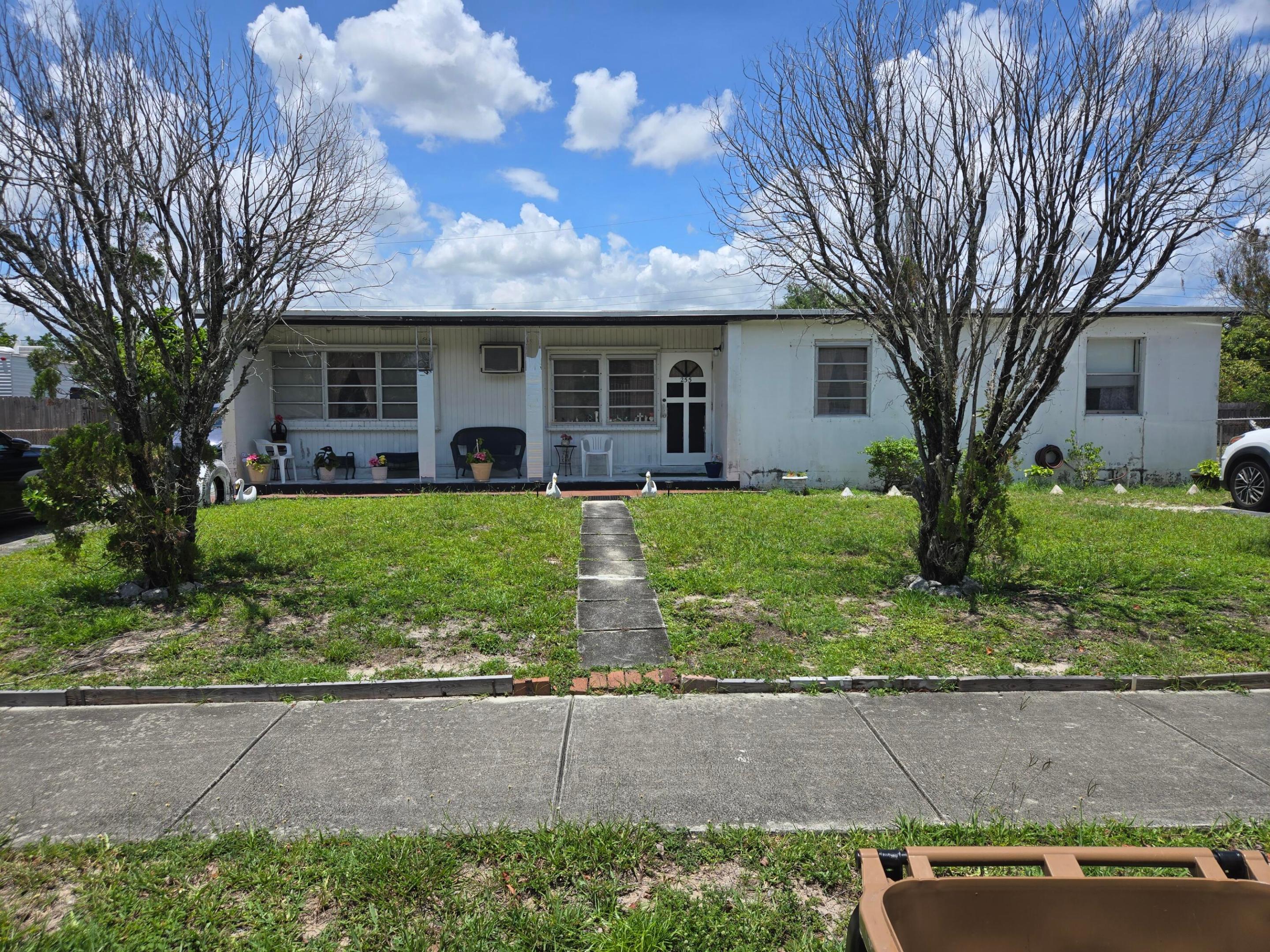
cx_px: 635
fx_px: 844
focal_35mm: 23
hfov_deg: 73.9
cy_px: 476
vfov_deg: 58.9
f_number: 1.8
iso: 25
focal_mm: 5.4
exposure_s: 1/2701
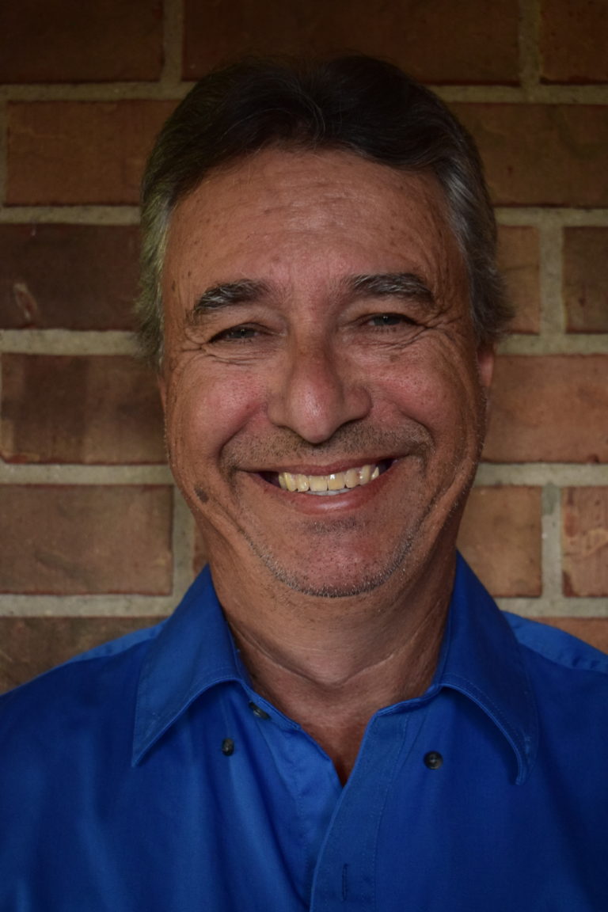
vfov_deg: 35.1
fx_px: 1444
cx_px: 304
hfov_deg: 23.8
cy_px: 456
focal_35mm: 57
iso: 2500
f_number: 4.8
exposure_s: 1/60
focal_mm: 38
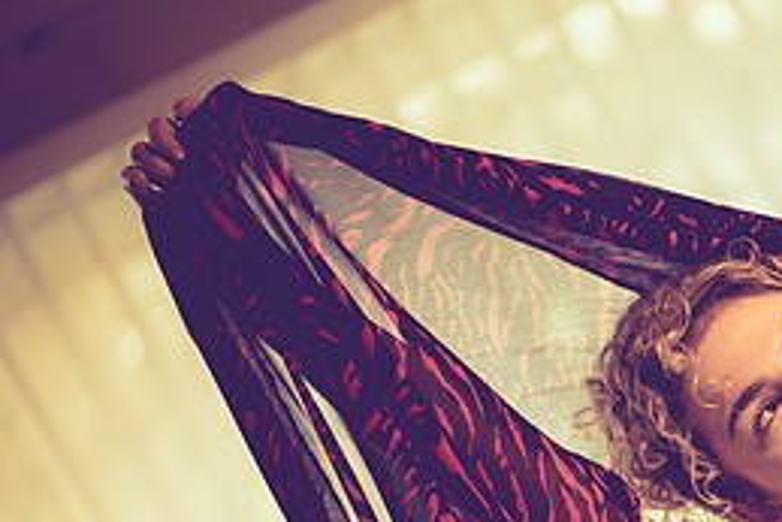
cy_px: 557
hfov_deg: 10.7
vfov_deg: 7.2
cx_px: 827
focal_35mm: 190
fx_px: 4129
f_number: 1.8
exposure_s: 1/200
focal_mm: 85
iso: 640
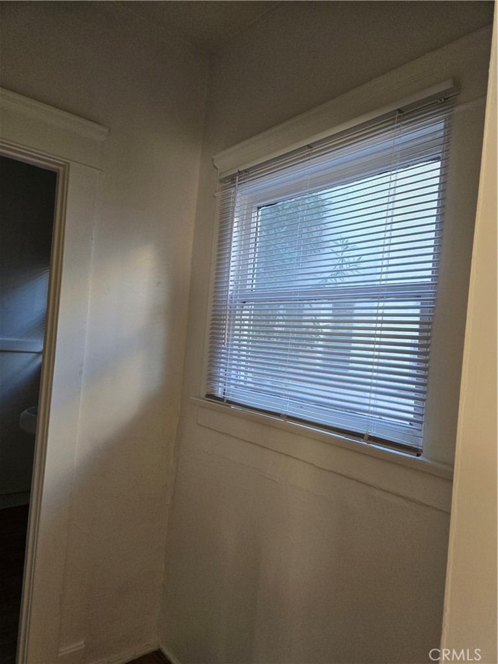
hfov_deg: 58.9
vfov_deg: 73.9
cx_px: 249
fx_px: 441
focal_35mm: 23
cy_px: 332
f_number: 1.8
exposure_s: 1/120
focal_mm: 5.4
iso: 200
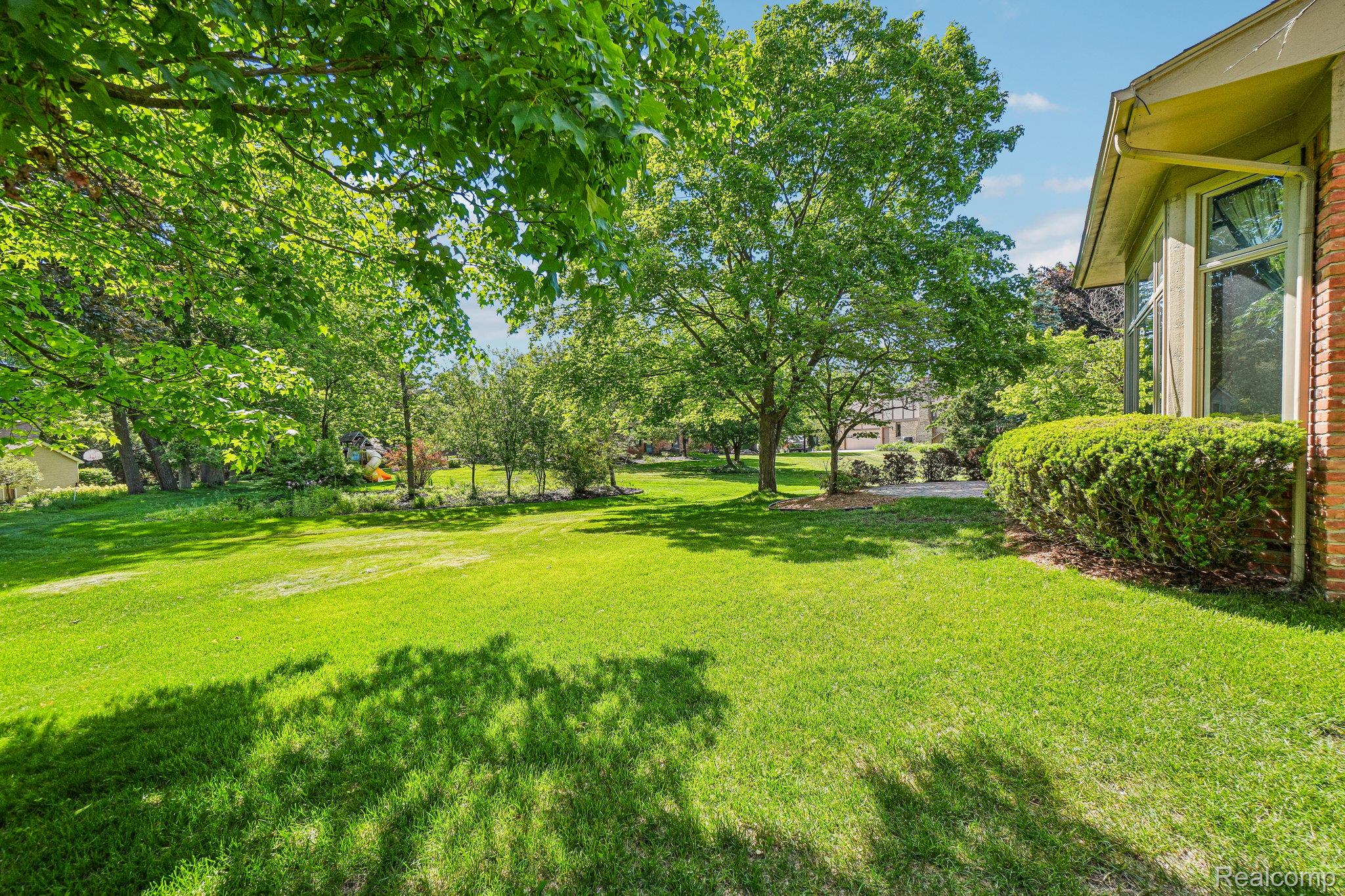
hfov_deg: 100.4
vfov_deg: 77.3
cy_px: 448
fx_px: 560
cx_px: 672
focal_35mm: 15
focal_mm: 10
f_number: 8
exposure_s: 1/90
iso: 100
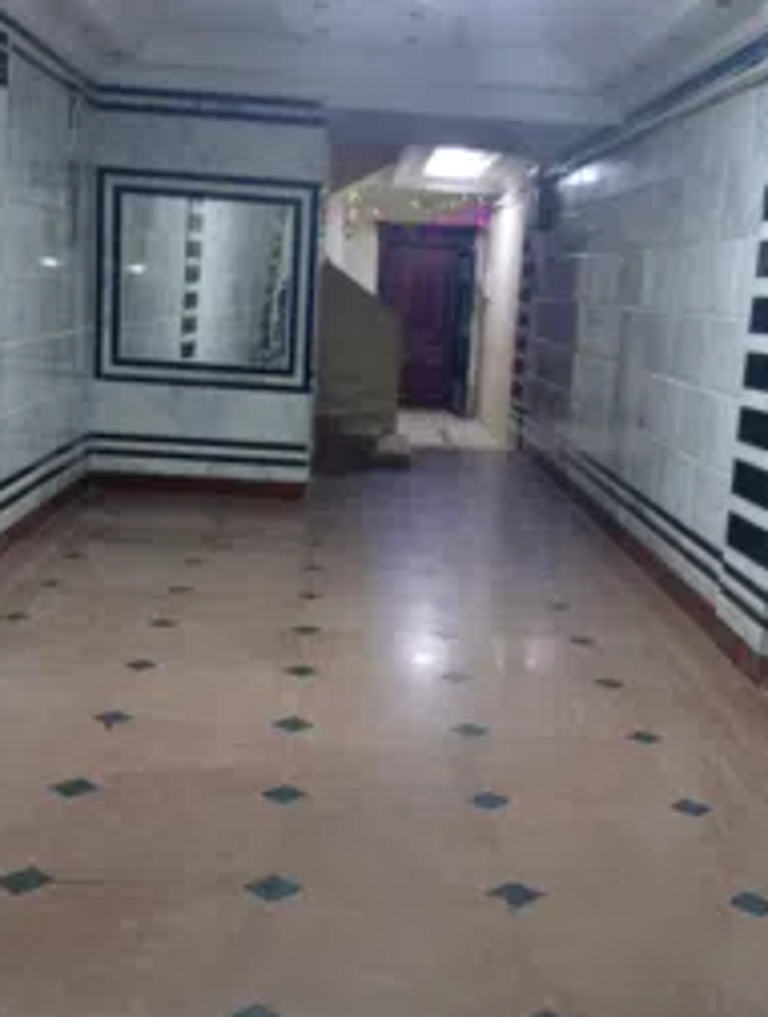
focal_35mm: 44
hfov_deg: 33.0
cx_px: 418
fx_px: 1296
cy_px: 527
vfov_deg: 42.8
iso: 774
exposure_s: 1/33.3
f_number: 1.8
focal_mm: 3.98
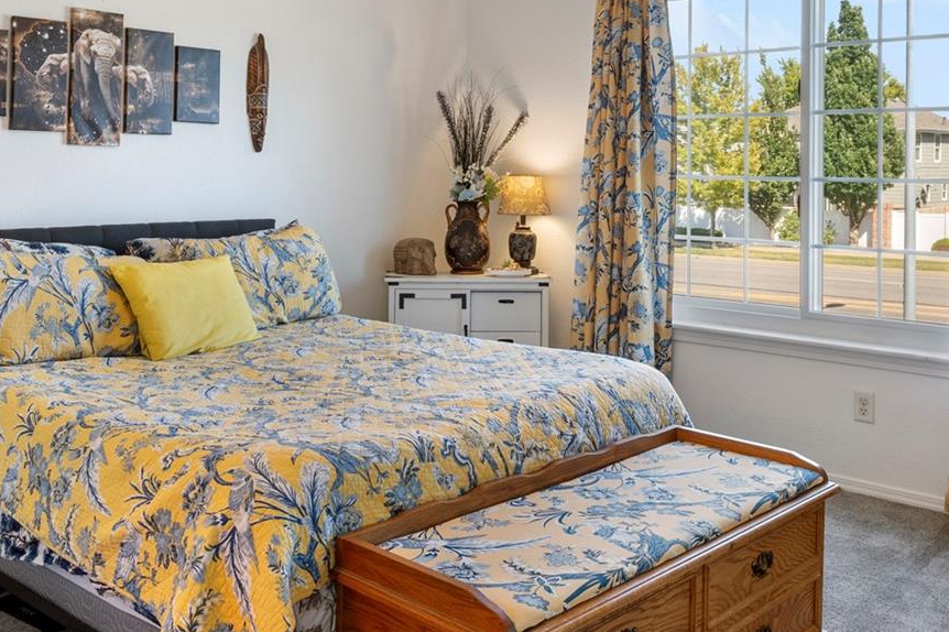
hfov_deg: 48.0
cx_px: 446
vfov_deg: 32.4
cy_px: 157
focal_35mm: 40
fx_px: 1064
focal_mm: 14.5
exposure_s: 1/20
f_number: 9
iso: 400
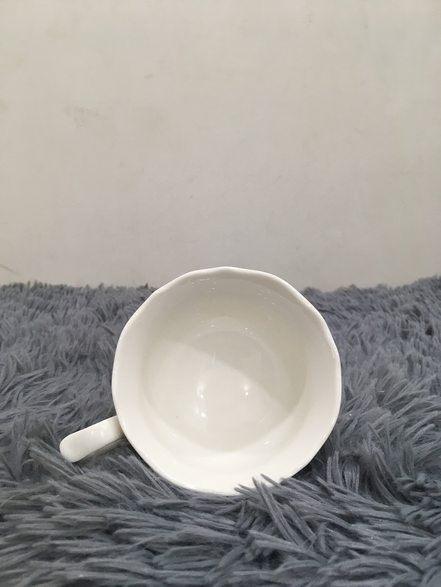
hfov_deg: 48.2
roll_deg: -0.2
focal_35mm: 29
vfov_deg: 61.7
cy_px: 294
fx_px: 493
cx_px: 220
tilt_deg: -12.6
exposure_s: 1/33
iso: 64
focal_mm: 4.15
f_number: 2.2
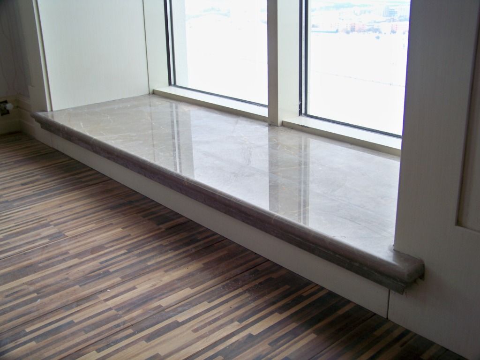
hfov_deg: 50.1
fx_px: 513
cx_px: 240
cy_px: 180
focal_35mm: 37
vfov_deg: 38.7
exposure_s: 1/250
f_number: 2.8
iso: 80
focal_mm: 6.75
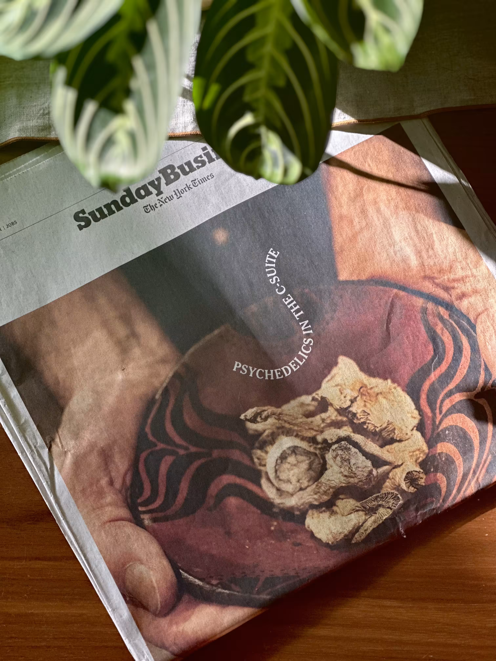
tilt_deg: -74.6
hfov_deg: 19.1
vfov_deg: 25.3
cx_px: 248
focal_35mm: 77
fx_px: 1471
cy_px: 330
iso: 80
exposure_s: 1/121
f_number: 2.8
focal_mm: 9
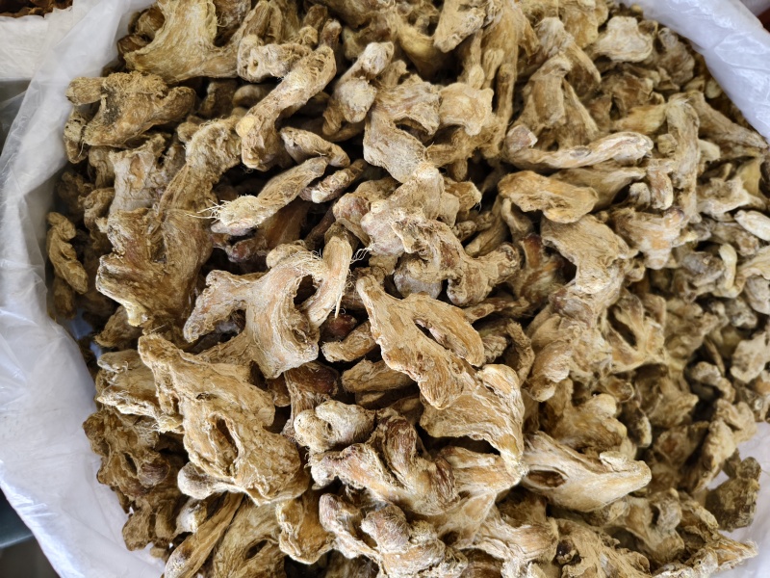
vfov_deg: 58.9
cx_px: 385
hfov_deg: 73.9
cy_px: 289
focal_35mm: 23
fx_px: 512
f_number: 1.88
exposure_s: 1/100
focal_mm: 5.56
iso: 135
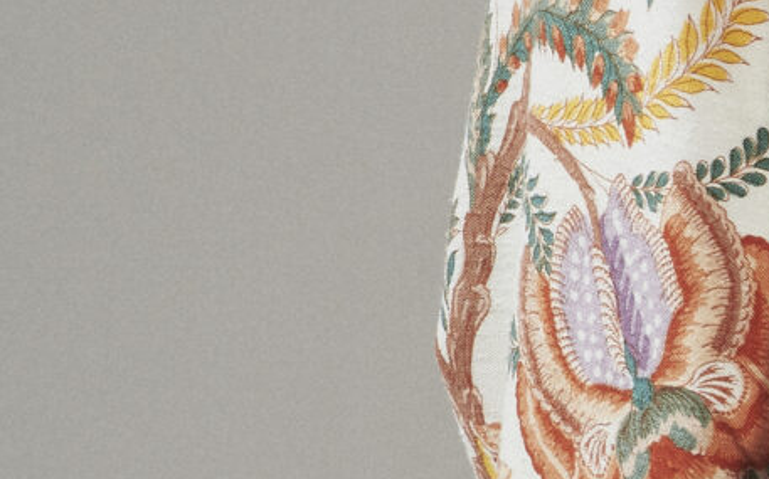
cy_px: 469
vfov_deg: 2.2
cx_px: 1371
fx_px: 12567
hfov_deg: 3.5
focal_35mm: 600
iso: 200
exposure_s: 1/160
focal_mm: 105
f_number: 11
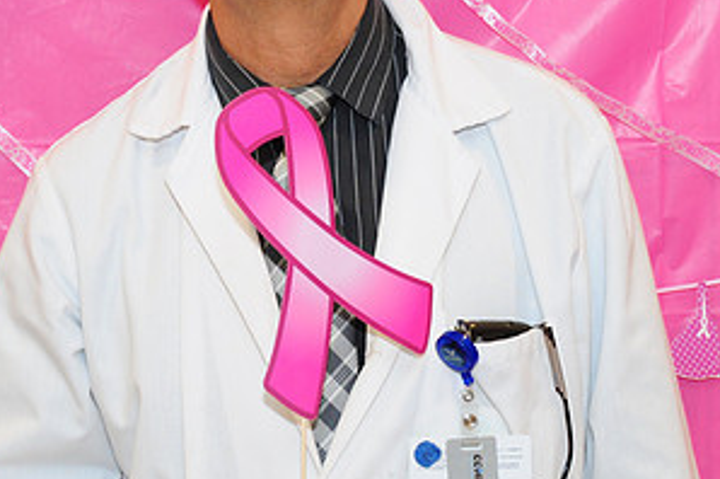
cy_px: 83
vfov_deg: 9.7
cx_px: 225
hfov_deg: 14.6
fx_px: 2797
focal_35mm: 140
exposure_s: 1/60
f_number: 5.6
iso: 640
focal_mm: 48
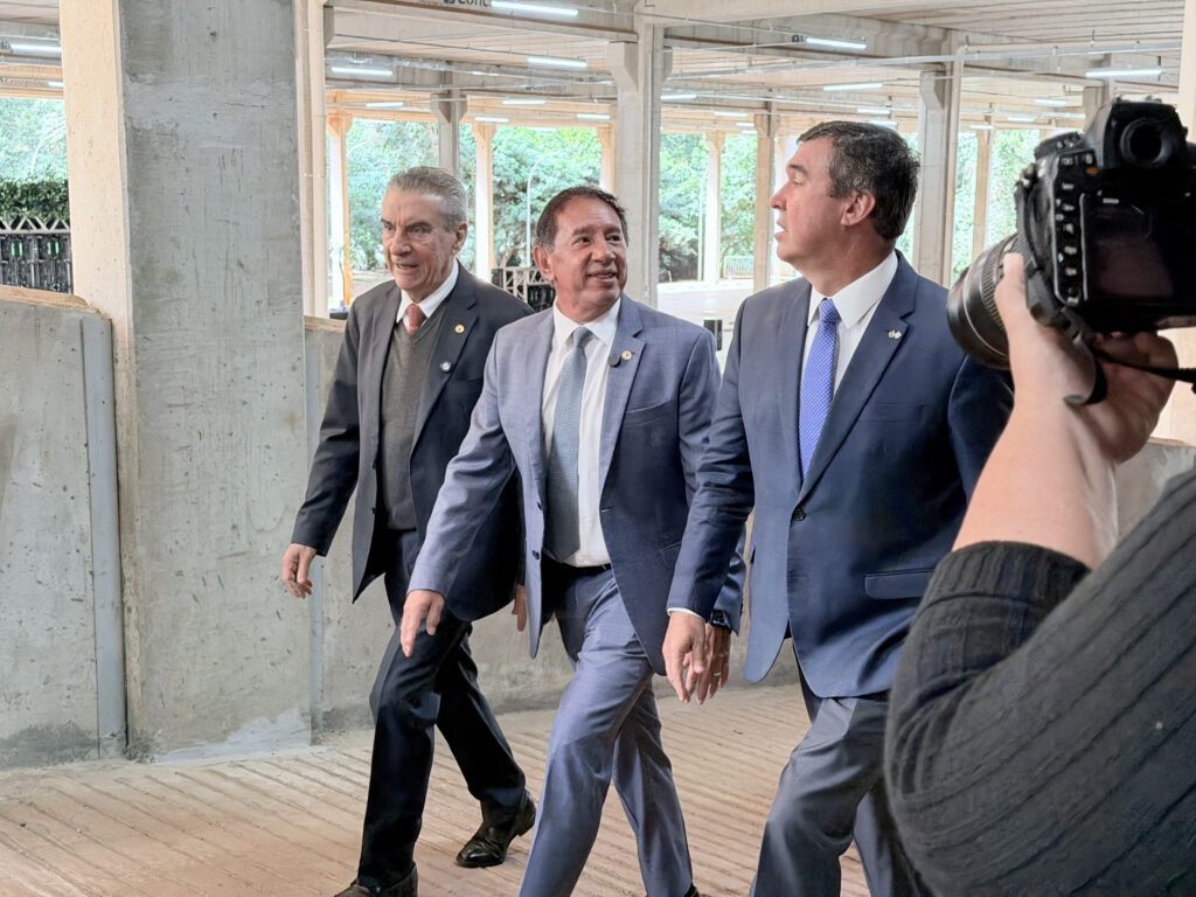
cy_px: 448
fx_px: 1658
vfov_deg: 30.3
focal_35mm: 48
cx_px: 598
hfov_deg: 39.7
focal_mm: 6.76
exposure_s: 1/85
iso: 160
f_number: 1.78
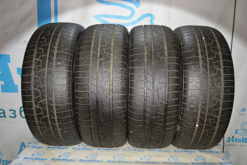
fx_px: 206
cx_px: 124
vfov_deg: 43.5
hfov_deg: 62.0
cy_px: 82
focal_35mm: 30
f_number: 3.5
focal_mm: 20
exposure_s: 1/60
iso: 640
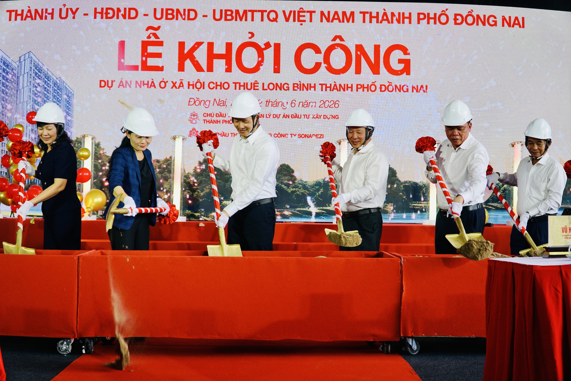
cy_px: 190
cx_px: 286
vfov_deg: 35.5
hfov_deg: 51.3
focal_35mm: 38
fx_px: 595
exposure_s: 1/160
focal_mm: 25
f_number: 4
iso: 200
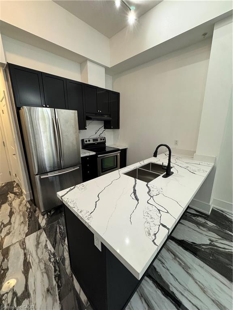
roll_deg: -0.3
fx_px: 126
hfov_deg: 85.7
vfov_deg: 102.1
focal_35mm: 14
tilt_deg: -11.6
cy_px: 155
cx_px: 116
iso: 200
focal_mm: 2.22
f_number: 2.2
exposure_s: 1/60
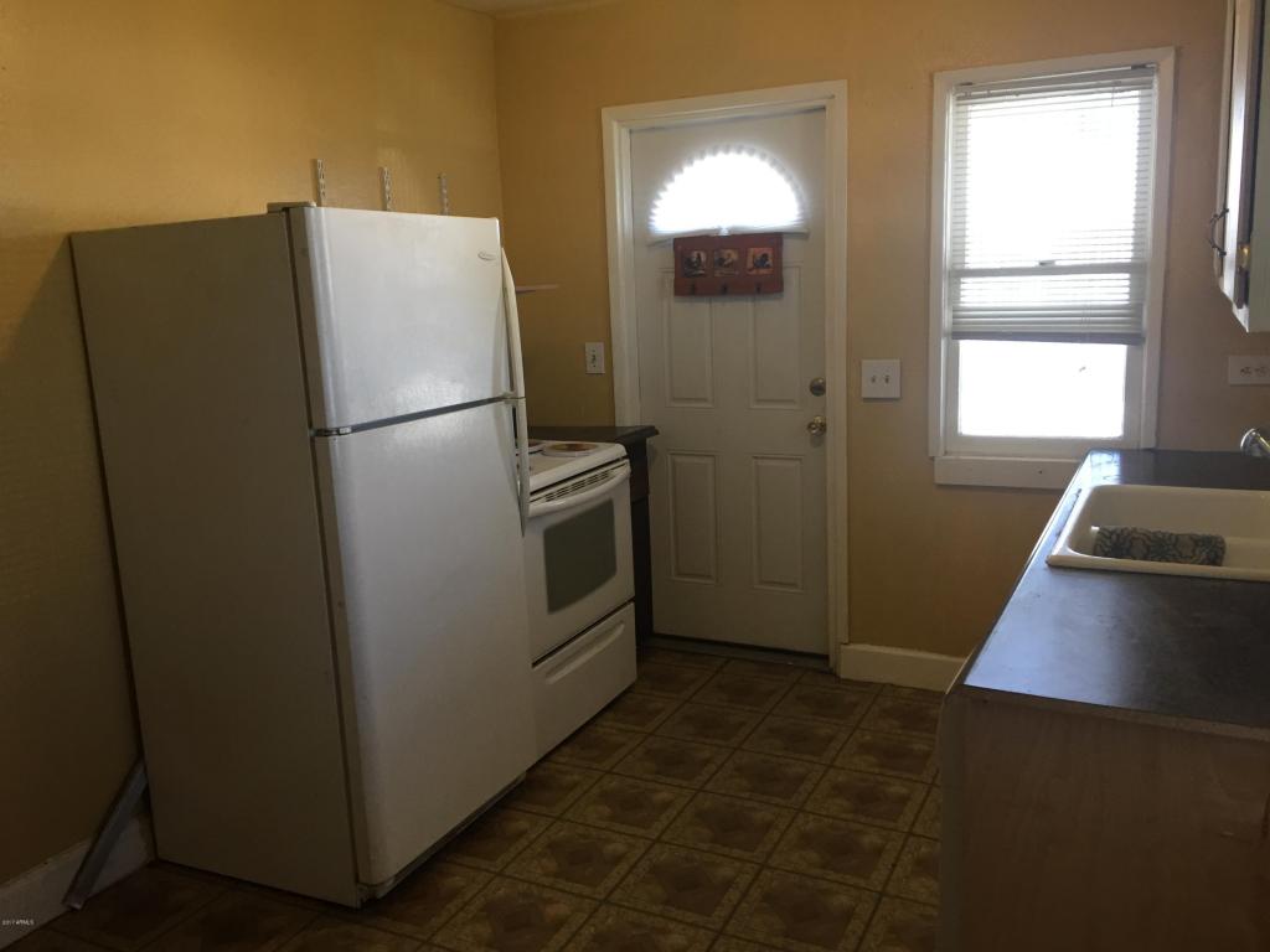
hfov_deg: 61.7
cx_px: 635
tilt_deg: -11.0
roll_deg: +1.4
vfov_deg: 48.2
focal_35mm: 29
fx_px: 1064
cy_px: 476
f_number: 2.2
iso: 50
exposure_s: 1/30
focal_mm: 4.15
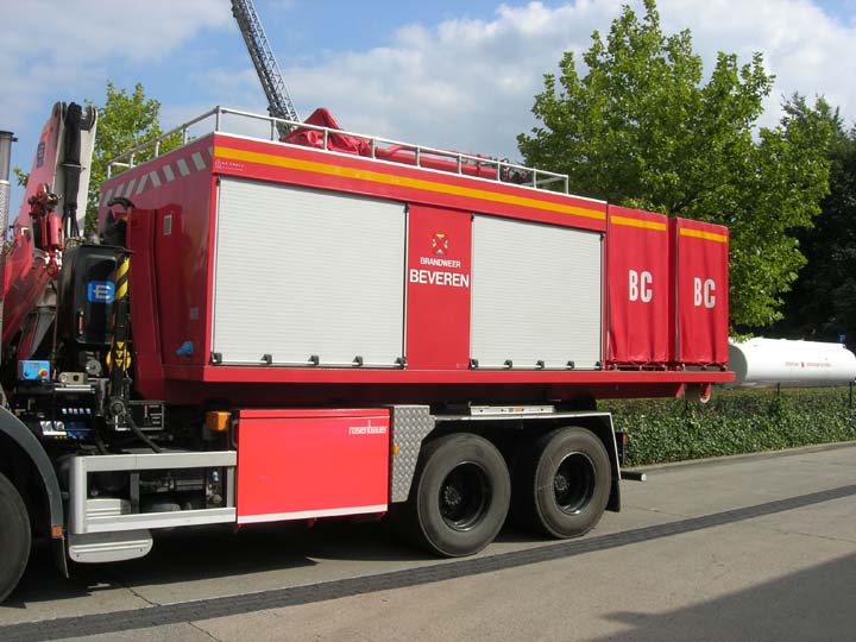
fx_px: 940
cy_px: 321
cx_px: 428
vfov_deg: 37.7
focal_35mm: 38
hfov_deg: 49.0
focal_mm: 7.8
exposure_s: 1/650
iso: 64
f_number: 4.8
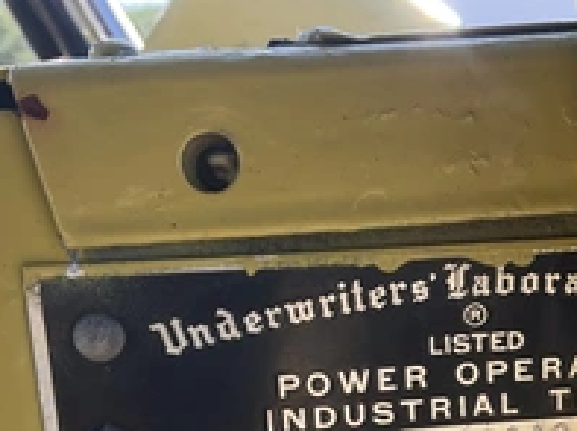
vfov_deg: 23.9
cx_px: 407
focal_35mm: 59
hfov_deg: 32.3
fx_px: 982
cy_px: 408
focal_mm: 3
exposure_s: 1/165
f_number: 1.8
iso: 25
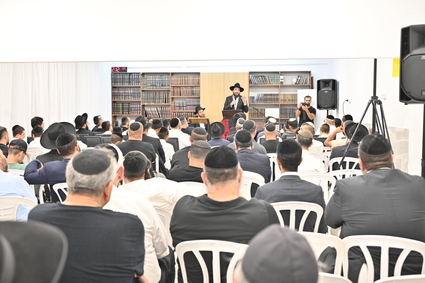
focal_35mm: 42
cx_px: 212
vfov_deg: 31.9
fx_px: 496
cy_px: 142
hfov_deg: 46.4
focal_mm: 42
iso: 1600
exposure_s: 1/160
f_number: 4
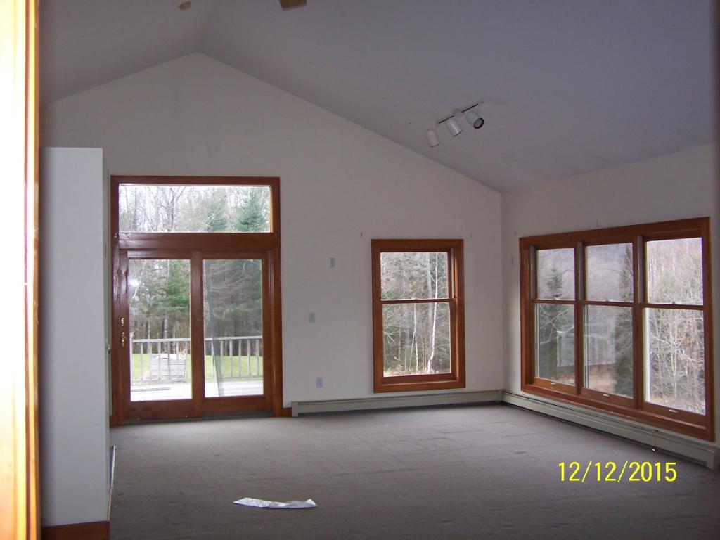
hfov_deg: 49.0
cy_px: 270
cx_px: 360
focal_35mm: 38
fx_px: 790
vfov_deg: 37.7
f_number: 2.8
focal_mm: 6.3
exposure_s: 1/60
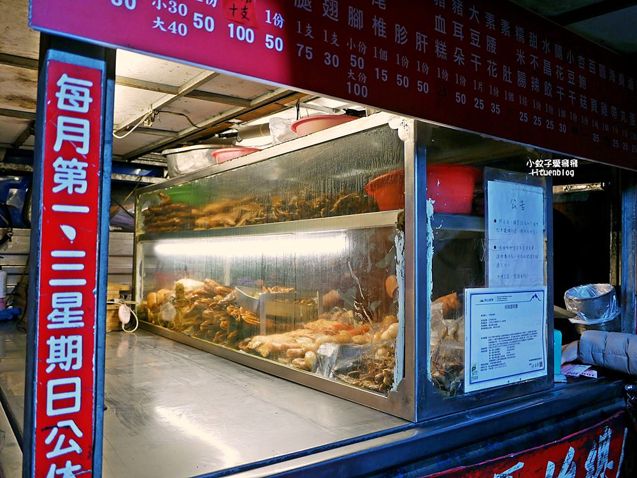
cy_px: 239
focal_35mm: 28
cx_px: 318
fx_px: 516
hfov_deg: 63.4
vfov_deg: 49.8
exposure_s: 1/60
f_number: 2.5
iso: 200
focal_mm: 14
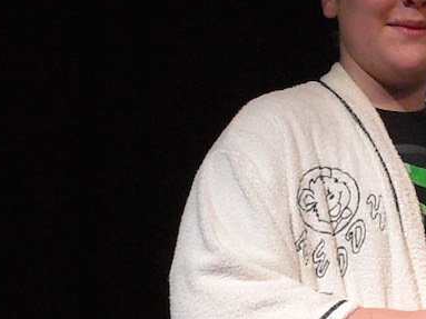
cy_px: 185
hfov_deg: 7.1
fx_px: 3420
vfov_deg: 5.3
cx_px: 402
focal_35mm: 278
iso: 1600
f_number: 5.1
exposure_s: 1/320
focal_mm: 23.7
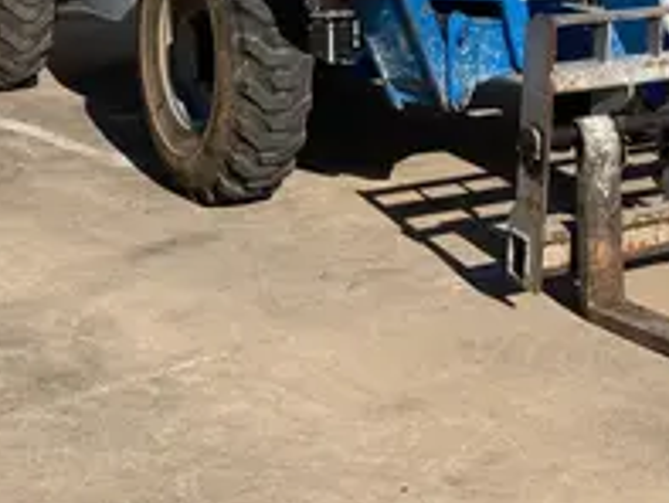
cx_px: 458
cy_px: -90
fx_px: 1508
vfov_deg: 18.0
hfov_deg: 24.9
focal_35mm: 78
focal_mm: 3.99
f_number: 1.8
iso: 25
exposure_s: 1/3472
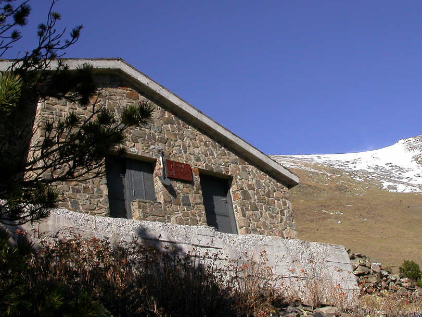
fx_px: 585
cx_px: 238
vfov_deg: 30.3
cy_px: 149
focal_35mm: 48
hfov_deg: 39.6
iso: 100
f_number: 7.5
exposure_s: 1/353
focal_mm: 7.85
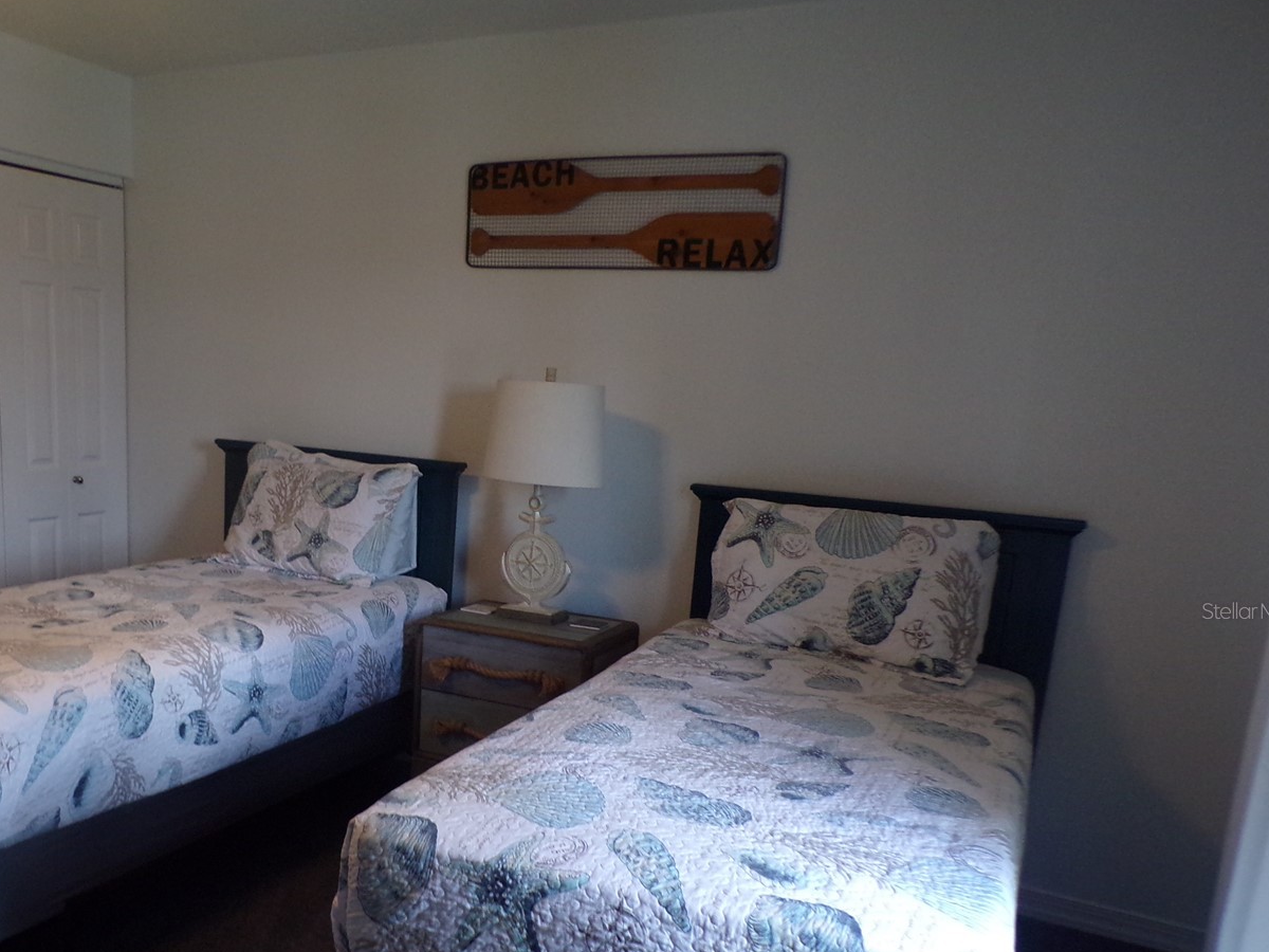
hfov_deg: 56.0
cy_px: 610
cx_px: 456
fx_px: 1173
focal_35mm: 32
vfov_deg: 43.7
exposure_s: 1/34
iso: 200
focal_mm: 4.3
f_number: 3
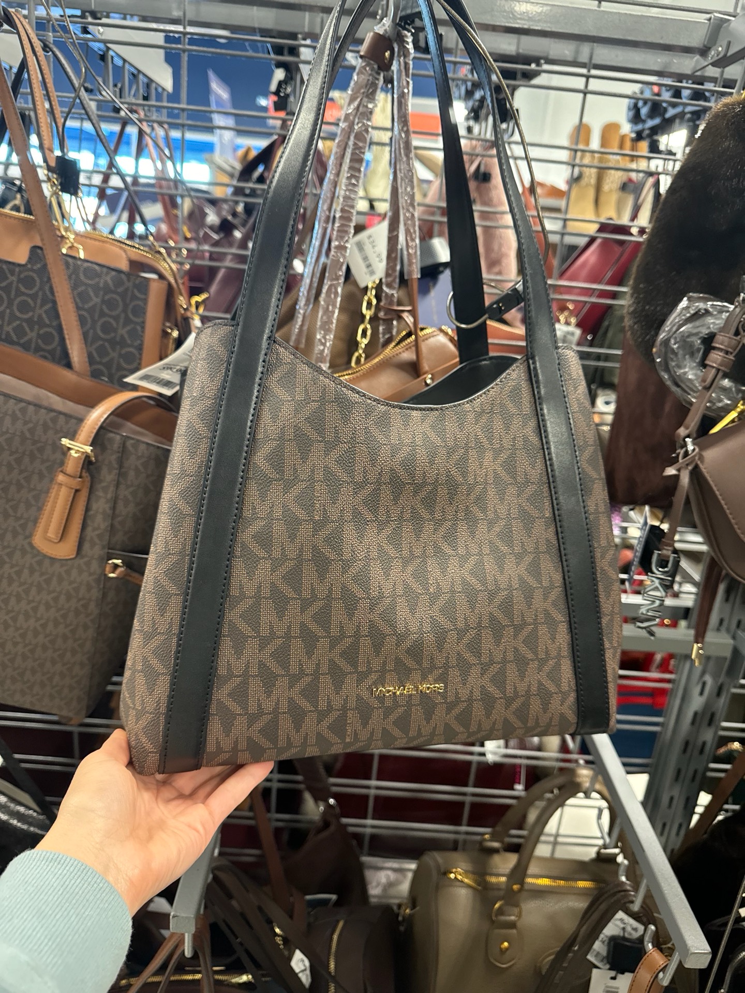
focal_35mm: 24
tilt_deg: -17.7
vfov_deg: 71.6
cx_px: 372
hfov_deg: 56.8
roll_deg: -6.6
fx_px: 689
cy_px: 496
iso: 320
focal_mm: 6.76
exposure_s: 1/60
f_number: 1.78
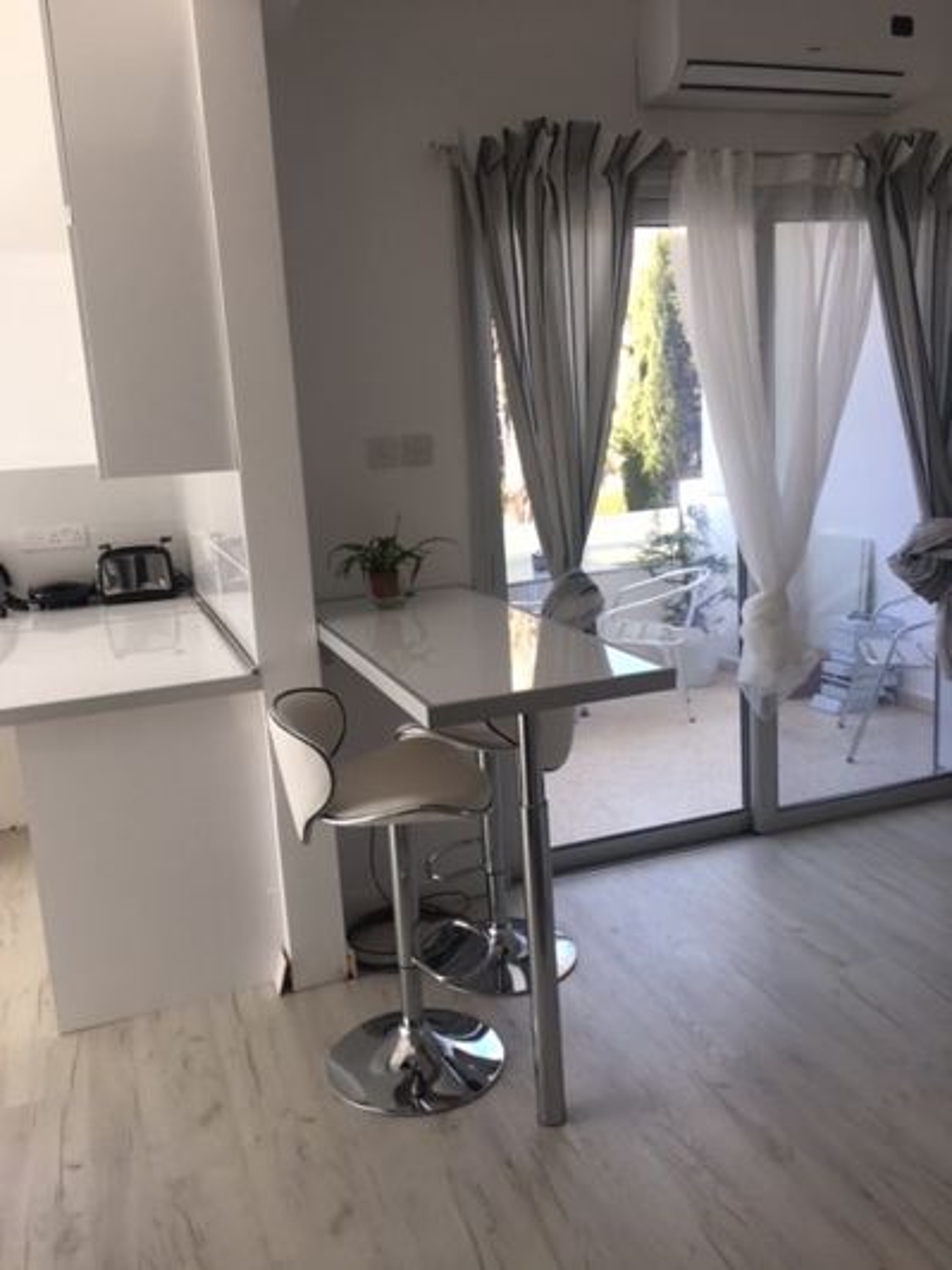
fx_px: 1063
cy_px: 635
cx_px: 476
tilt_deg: -11.8
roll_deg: +1.0
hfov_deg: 48.2
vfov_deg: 61.7
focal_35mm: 29
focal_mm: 4.15
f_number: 2.2
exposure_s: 1/100
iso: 32
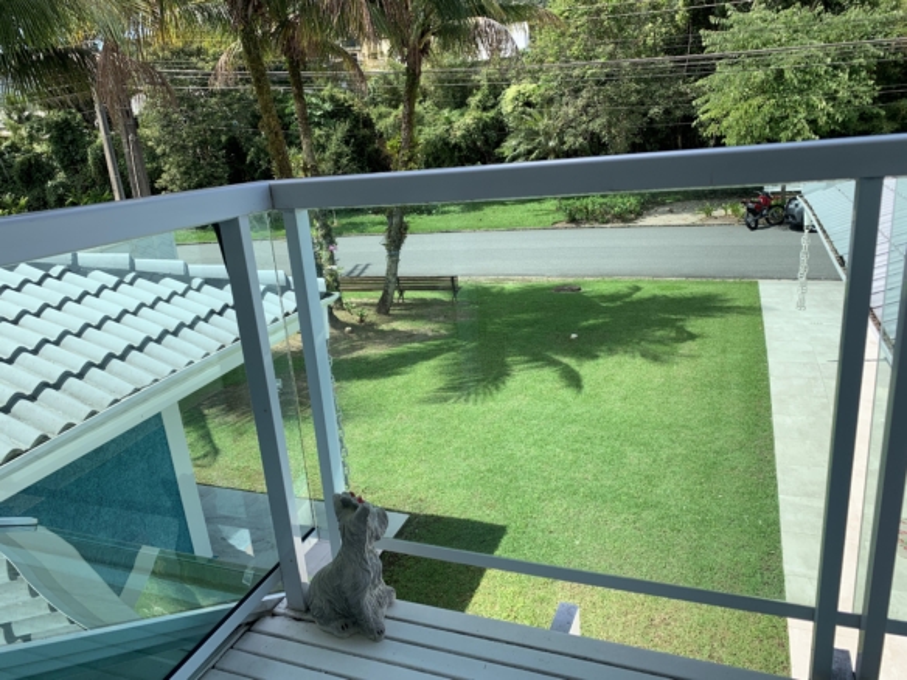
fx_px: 681
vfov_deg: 53.1
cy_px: 340
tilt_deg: -19.4
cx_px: 454
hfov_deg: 67.3
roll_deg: +4.6
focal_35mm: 26
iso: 25
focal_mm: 4.25
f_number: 1.8
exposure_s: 1/962
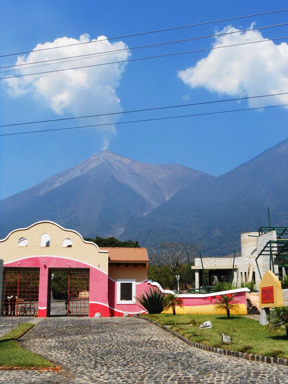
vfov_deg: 38.9
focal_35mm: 49
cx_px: 144
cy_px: 192
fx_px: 544
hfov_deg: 29.7
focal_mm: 8.8
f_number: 4.8
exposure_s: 1/640
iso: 80
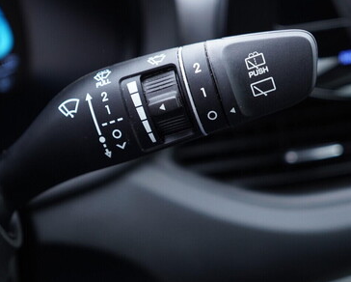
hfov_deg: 36.3
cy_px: 130
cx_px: 124
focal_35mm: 51
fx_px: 530
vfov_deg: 29.7
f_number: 2.8
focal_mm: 24
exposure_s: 1/40
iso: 500
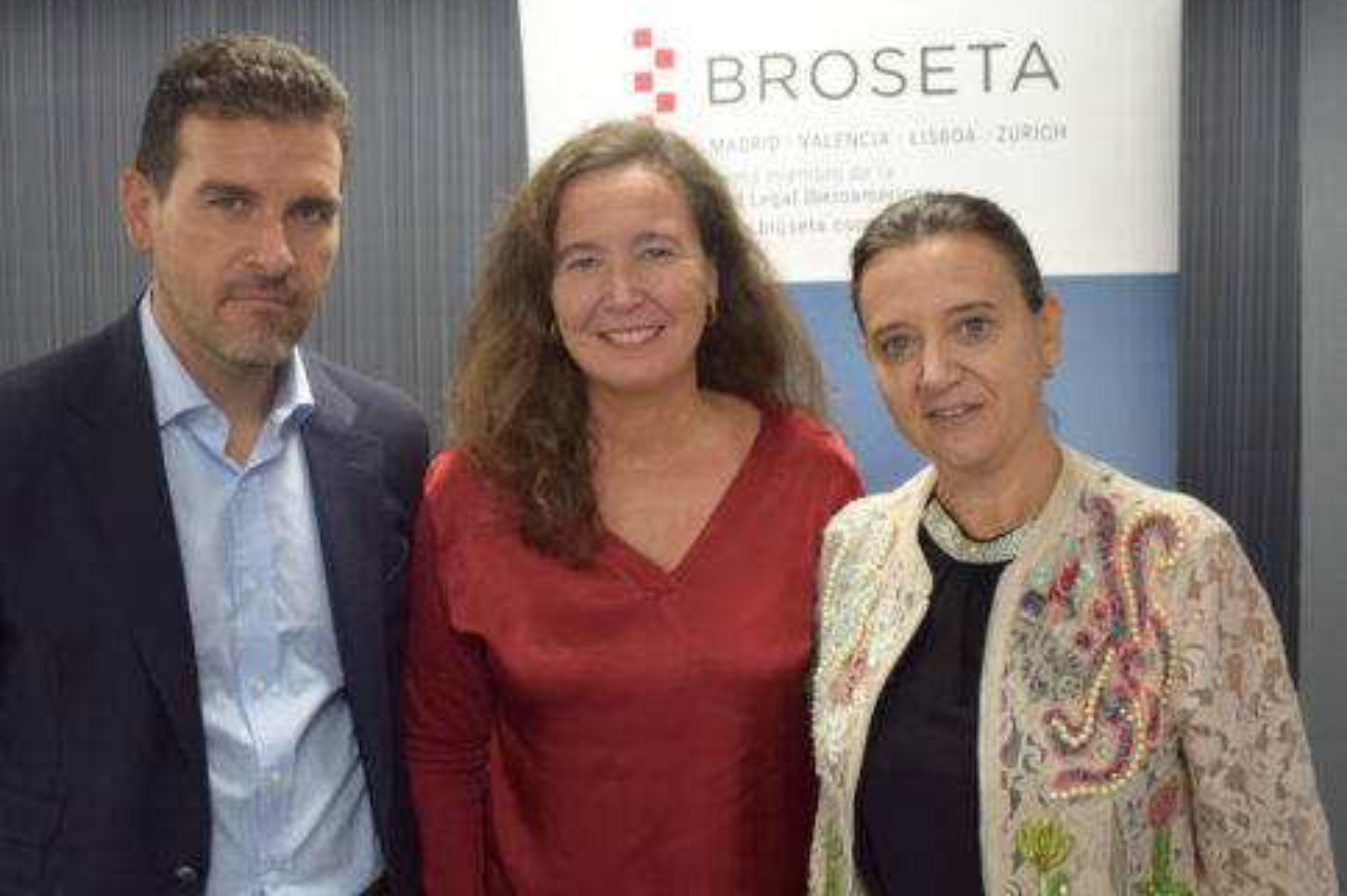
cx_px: 646
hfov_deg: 47.8
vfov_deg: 32.8
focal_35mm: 41
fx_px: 1520
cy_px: 406
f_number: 4
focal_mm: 21
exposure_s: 1/60
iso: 500
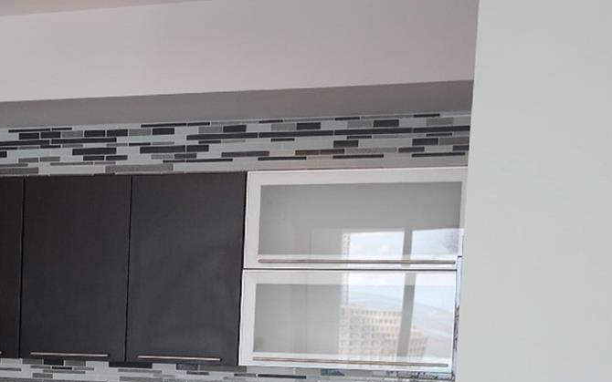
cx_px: 15
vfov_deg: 17.2
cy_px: 442
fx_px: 1218
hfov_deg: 26.8
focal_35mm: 73
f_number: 3.5
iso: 200
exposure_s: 1/50
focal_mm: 20
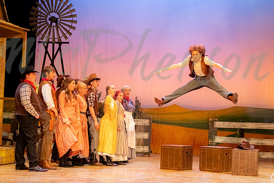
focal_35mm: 79
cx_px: 156
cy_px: 105
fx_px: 598
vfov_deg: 17.4
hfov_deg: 25.8
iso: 2000
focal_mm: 35
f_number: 1.8
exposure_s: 1/1000
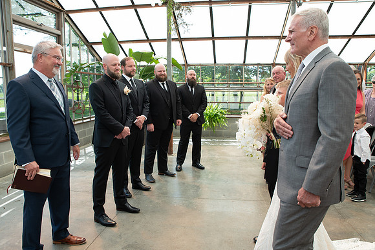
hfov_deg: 68.6
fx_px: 275
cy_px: 125
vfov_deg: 48.9
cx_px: 188
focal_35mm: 26
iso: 160
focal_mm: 24
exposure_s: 1/200
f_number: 5
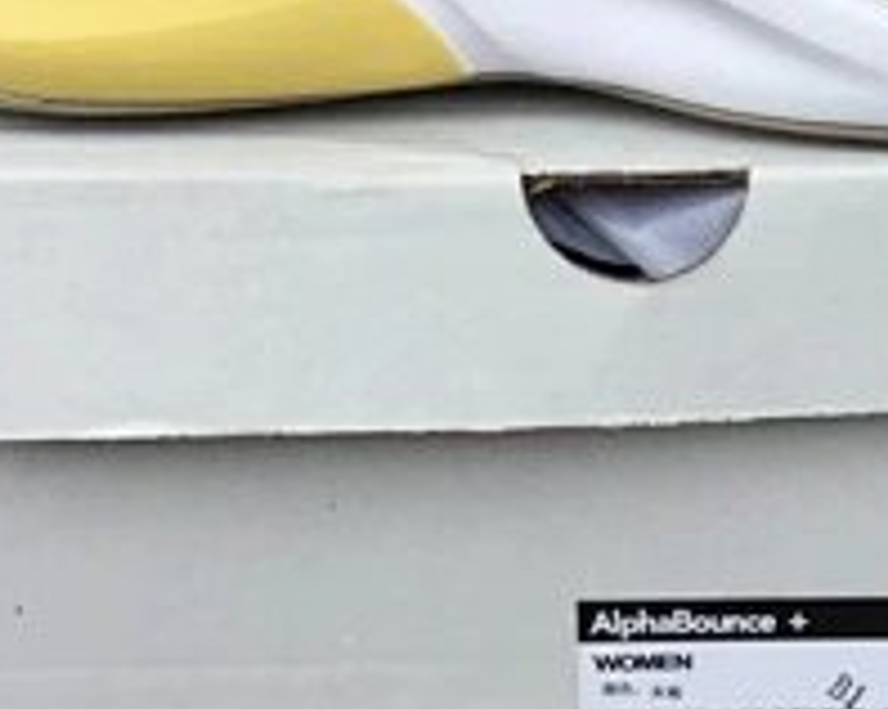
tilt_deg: -21.1
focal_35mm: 98
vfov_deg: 15.3
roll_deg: -0.5
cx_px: 731
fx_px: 2573
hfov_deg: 19.4
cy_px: -40
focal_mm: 3.3
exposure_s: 1/245
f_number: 2.4
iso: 25
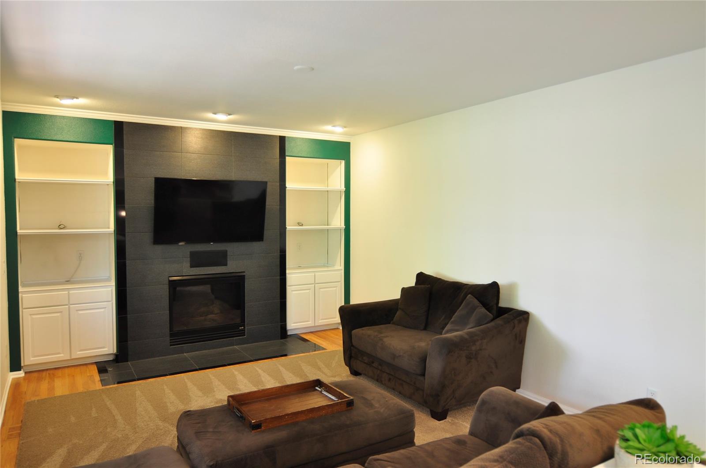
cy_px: 234
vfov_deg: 53.0
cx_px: 353
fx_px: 470
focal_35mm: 24
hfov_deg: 73.8
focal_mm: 16
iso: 200
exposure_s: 1/10
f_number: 4
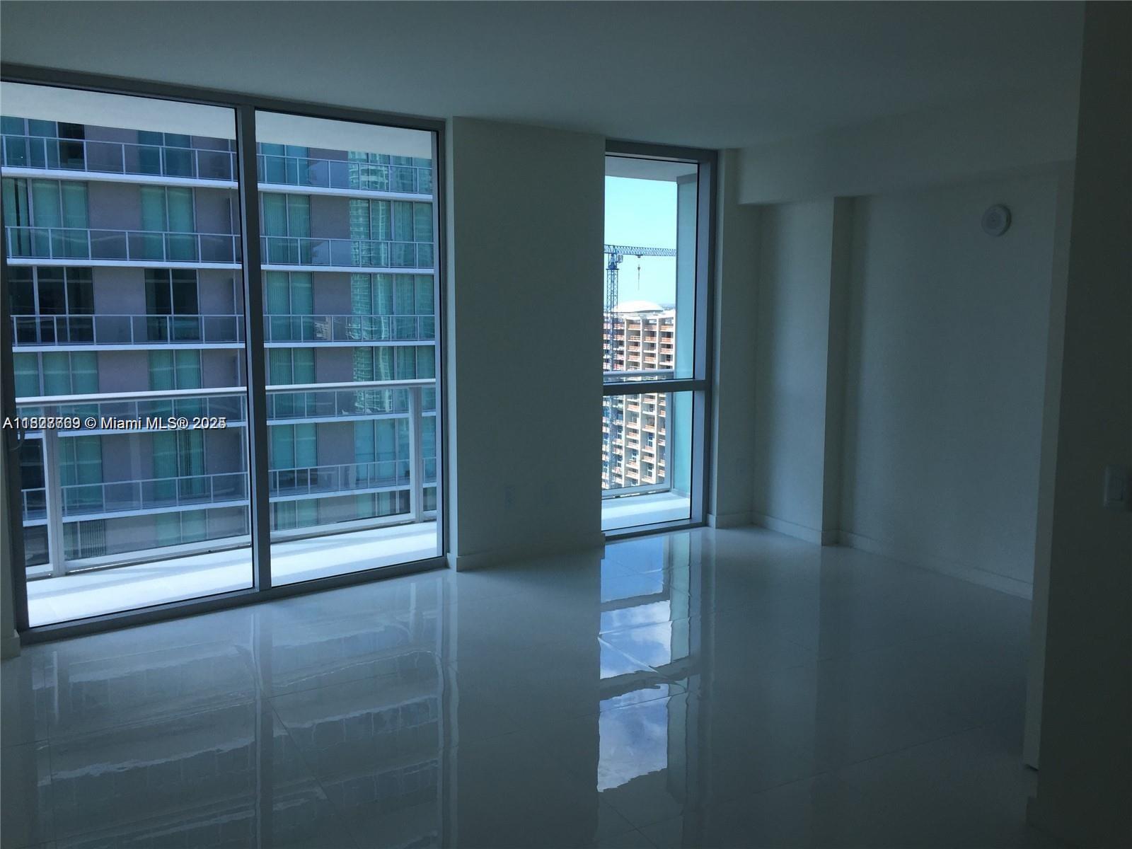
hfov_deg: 61.7
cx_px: 566
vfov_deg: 48.2
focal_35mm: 29
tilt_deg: -7.7
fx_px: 948
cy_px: 424
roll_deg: -1.3
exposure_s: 1/359
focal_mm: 4.15
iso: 32
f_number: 2.2
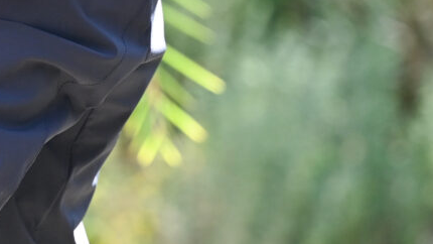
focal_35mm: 599
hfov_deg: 3.6
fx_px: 6878
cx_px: 106
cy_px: -41
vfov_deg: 2.0
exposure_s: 1/1250
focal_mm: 120
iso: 200
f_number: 2.8
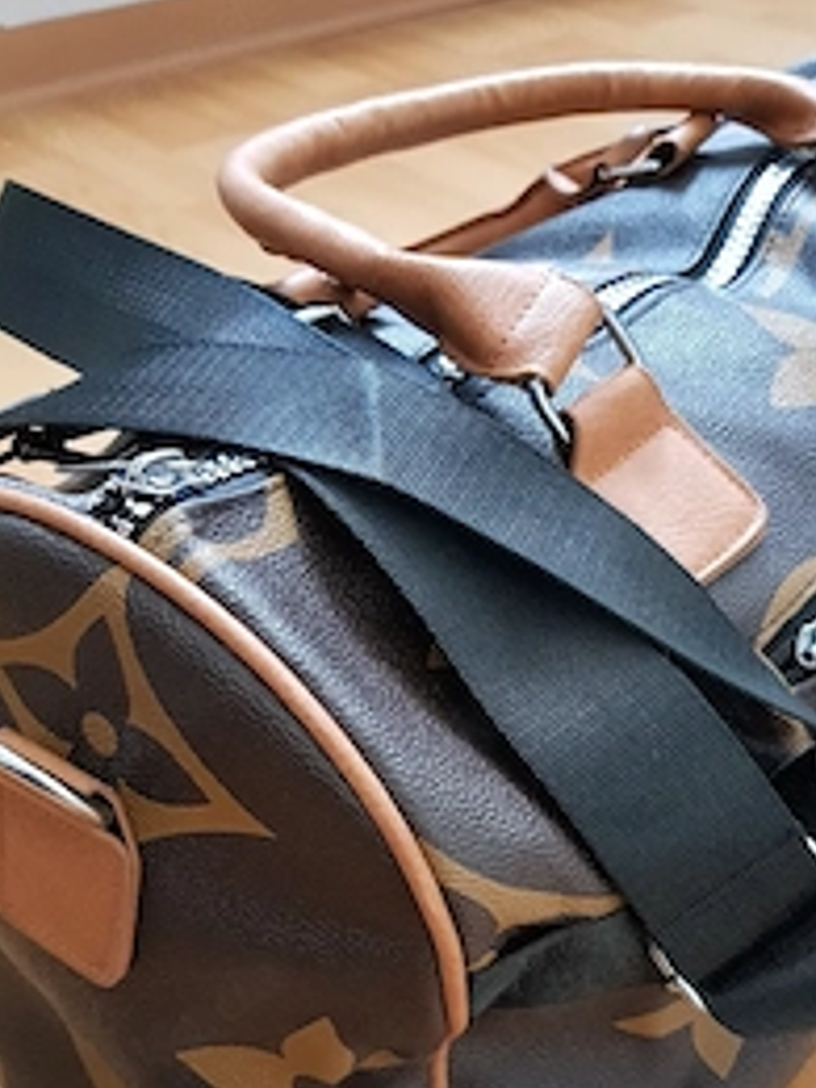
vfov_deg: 45.7
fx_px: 1257
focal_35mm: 40
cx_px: 569
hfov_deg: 35.5
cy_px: 770
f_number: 1.7
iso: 400
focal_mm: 4.2
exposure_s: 1/50
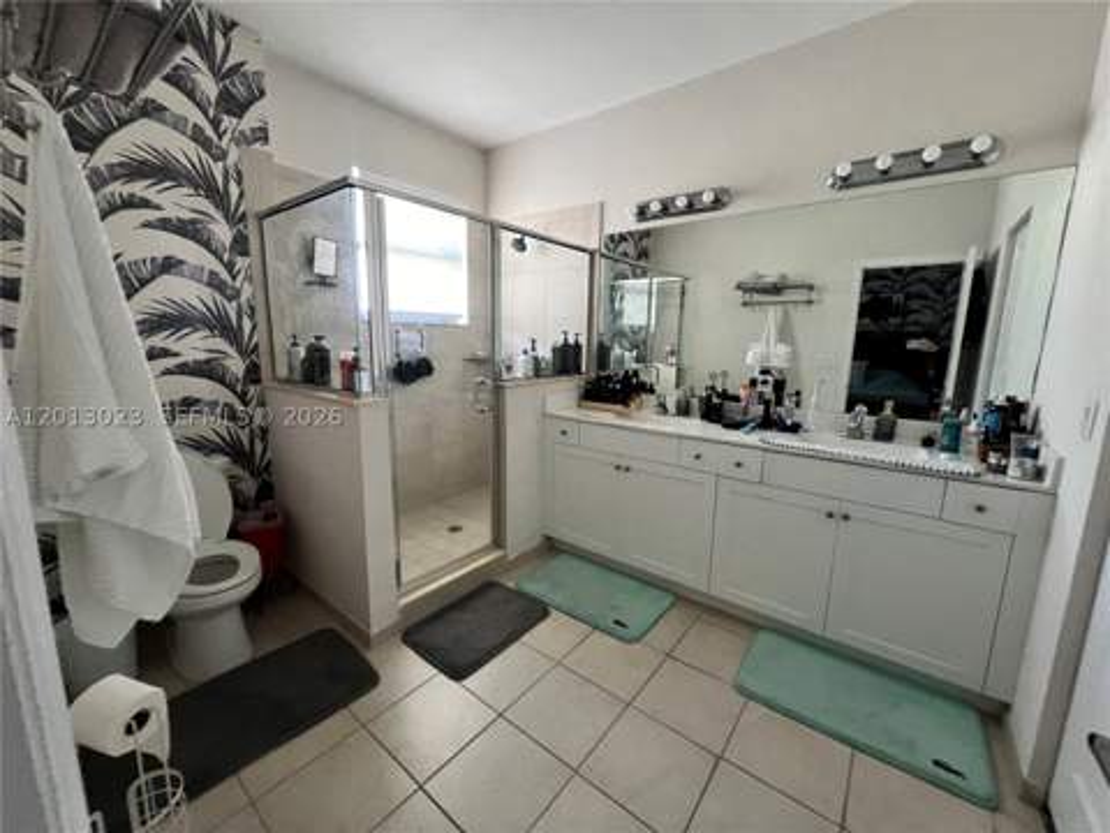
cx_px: 555
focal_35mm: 13
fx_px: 417
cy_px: 416
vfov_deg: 89.9
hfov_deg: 106.2
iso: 500
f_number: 1.8
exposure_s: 1/60
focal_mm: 1.57
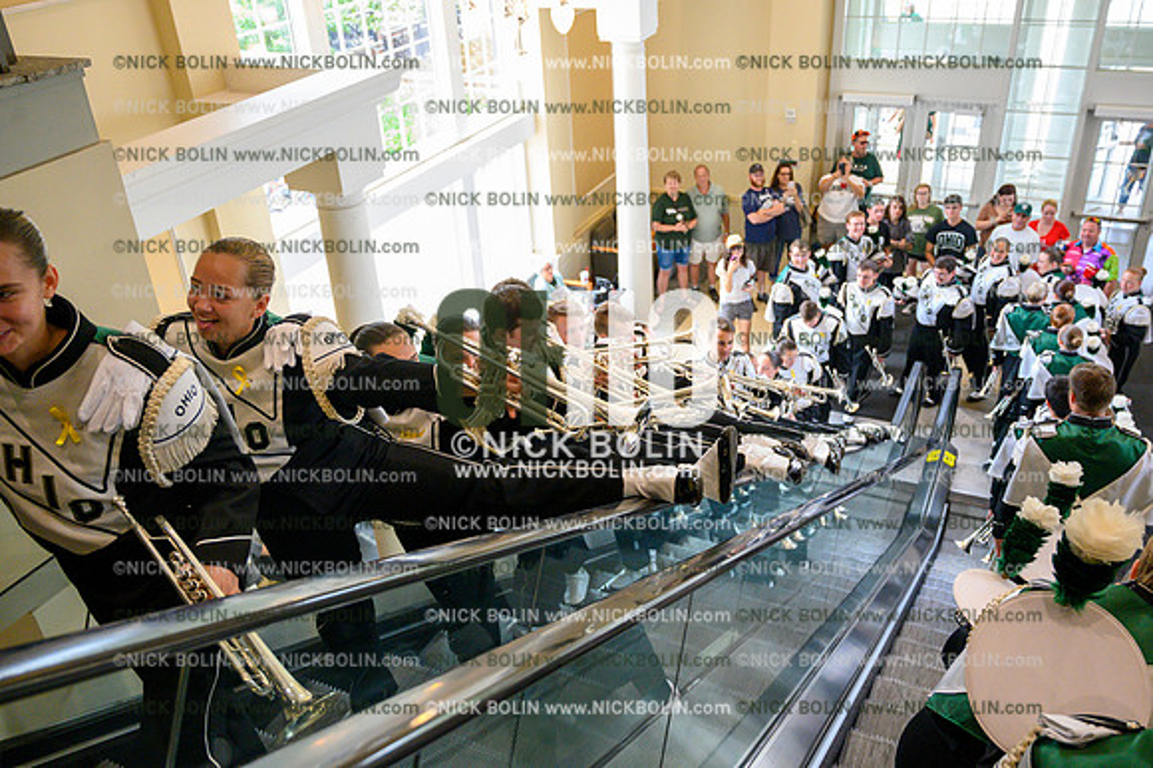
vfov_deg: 42.9
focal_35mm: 30
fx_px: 976
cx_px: 576
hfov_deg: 61.1
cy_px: 384
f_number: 4
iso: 6400
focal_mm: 30.5
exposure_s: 1/800
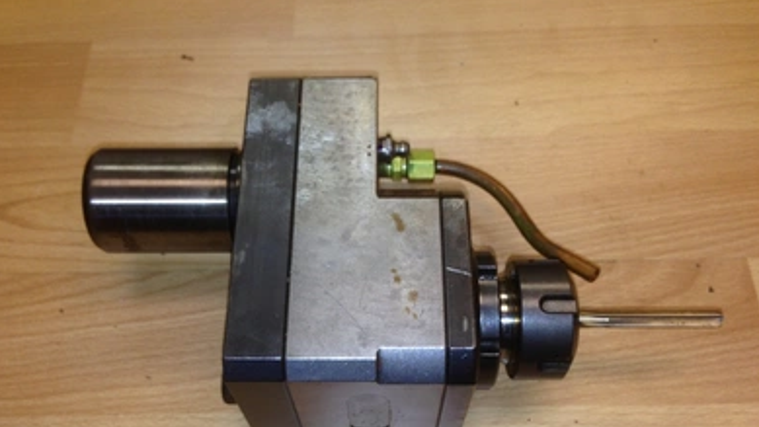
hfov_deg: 54.0
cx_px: 371
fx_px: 745
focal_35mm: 37
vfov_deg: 31.8
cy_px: 285
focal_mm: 4.13
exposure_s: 1/54
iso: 50
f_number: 2.4
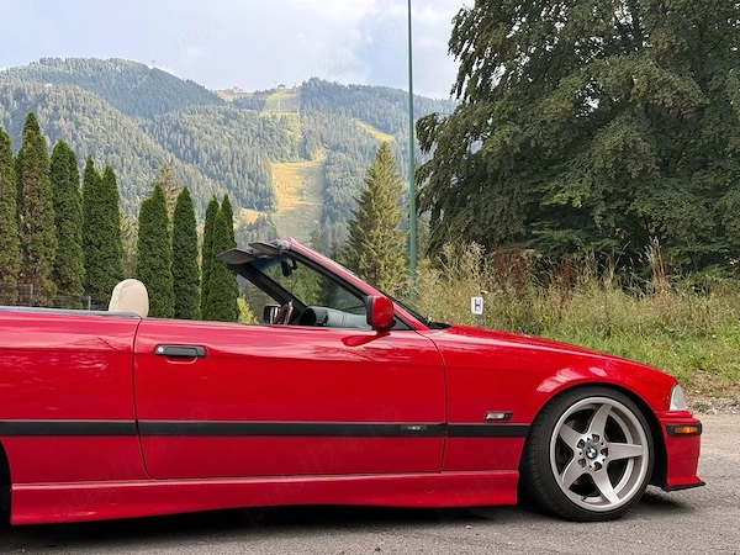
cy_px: 278
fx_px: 1026
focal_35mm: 48
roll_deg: -0.7
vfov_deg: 30.3
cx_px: 370
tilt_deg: +1.8
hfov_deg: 39.7
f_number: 1.78
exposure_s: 1/769
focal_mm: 6.76
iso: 100
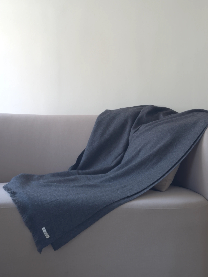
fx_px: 385
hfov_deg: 30.3
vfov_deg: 39.7
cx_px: 104
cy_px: 138
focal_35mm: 48
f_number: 1.78
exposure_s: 1/50
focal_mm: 6.76
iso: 160
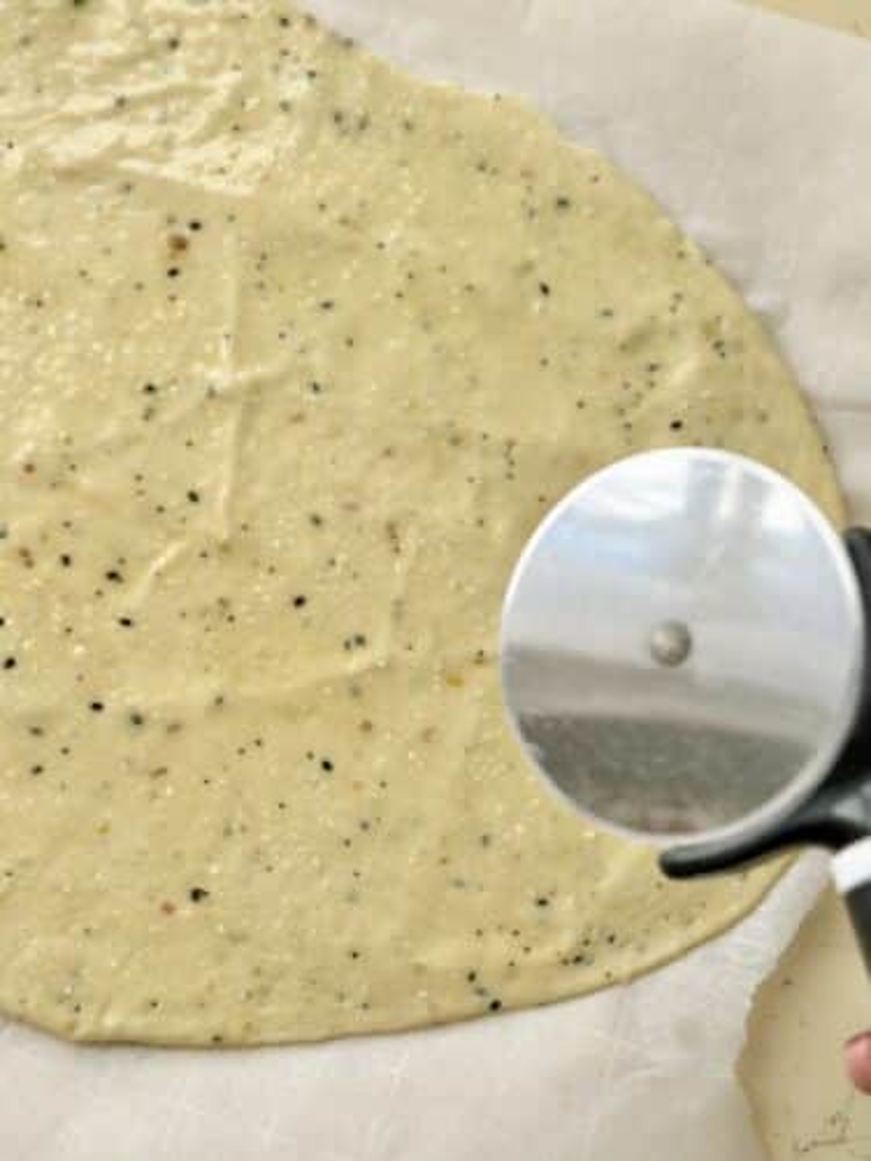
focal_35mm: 48
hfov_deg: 30.3
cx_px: 436
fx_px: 1610
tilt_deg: -79.6
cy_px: 580
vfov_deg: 39.7
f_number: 1.78
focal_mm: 6.86
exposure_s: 1/797
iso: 80
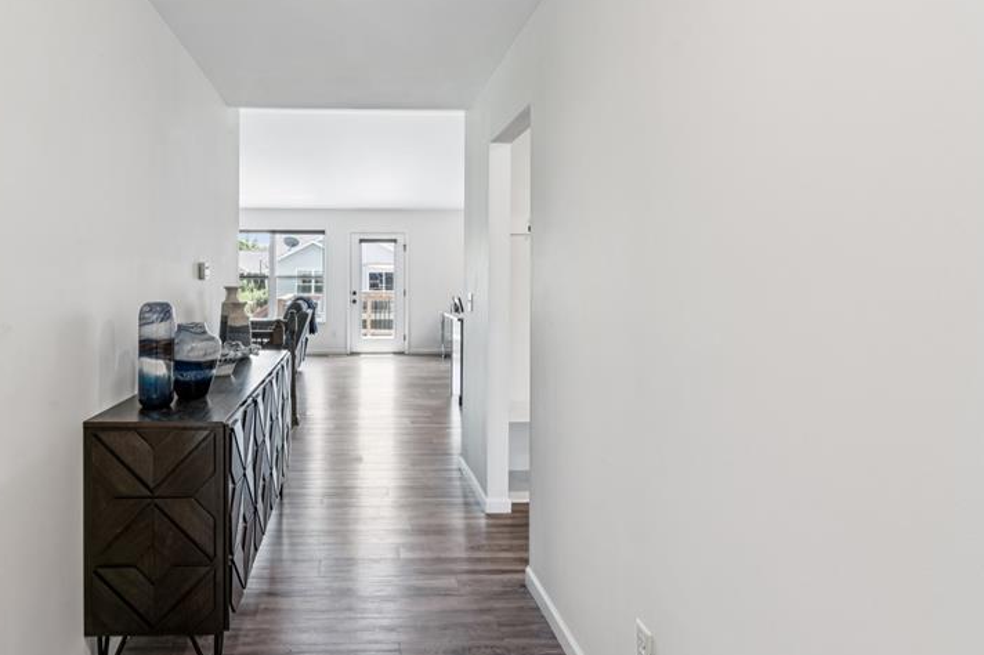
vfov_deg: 54.6
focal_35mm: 23
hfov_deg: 74.7
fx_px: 632
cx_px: 380
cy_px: 285
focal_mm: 16.1
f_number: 13
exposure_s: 1/6
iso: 200
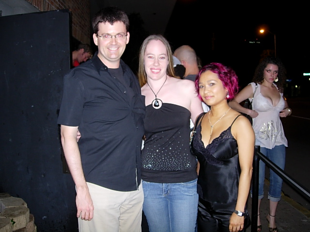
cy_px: 116
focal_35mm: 38
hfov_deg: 49.0
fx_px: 340
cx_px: 155
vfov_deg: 37.7
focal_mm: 7.8
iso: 105
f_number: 2.8
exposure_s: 1/85.4
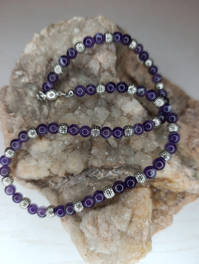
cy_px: 132
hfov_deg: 59.0
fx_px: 176
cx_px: 100
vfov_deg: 73.8
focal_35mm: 23
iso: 160
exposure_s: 1/100
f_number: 1.6
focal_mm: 6.14
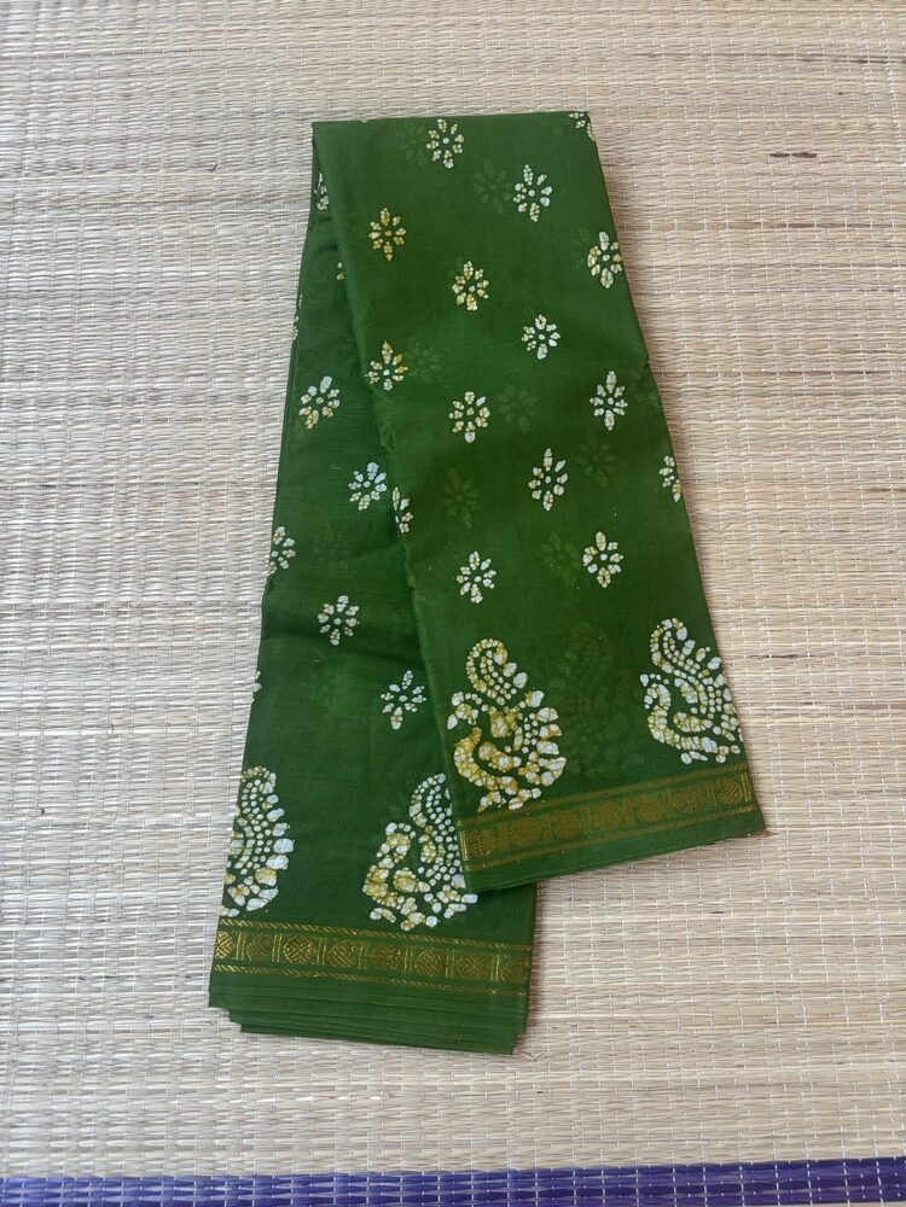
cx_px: 453
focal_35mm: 26
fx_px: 907
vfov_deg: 67.3
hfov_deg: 53.1
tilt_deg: -75.7
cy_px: 604
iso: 125
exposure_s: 1/76
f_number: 1.6
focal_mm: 5.96
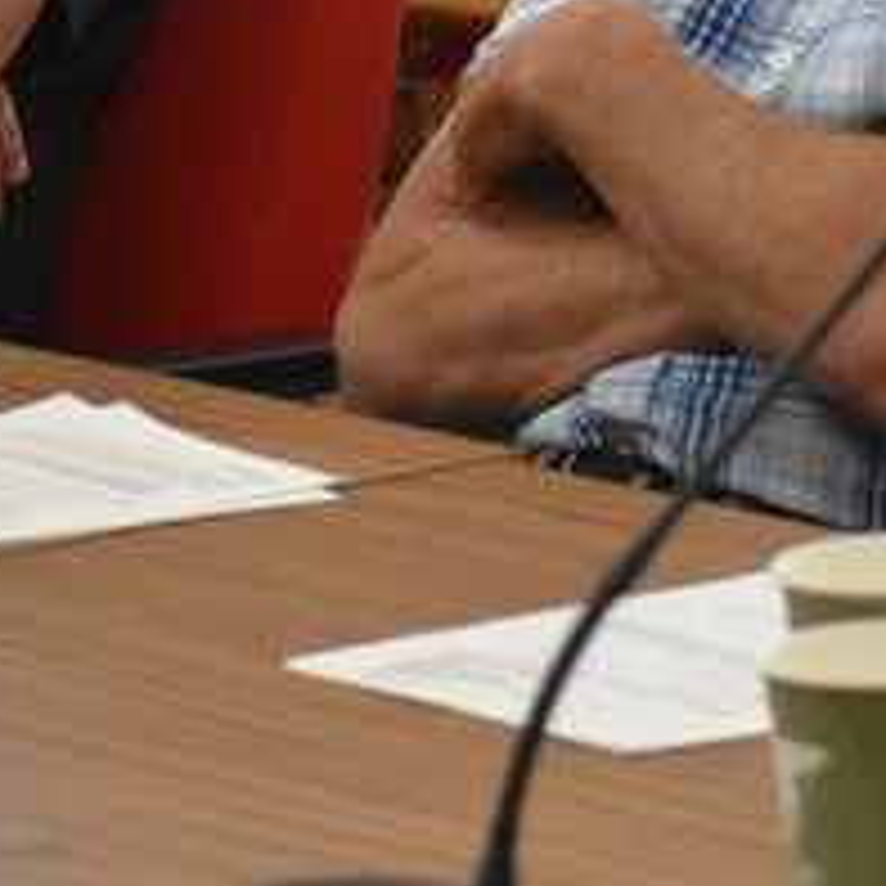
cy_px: -115
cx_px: 1160
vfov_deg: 4.7
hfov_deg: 4.7
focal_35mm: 371
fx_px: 10743
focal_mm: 70
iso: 6400
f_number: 4.5
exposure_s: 1/250
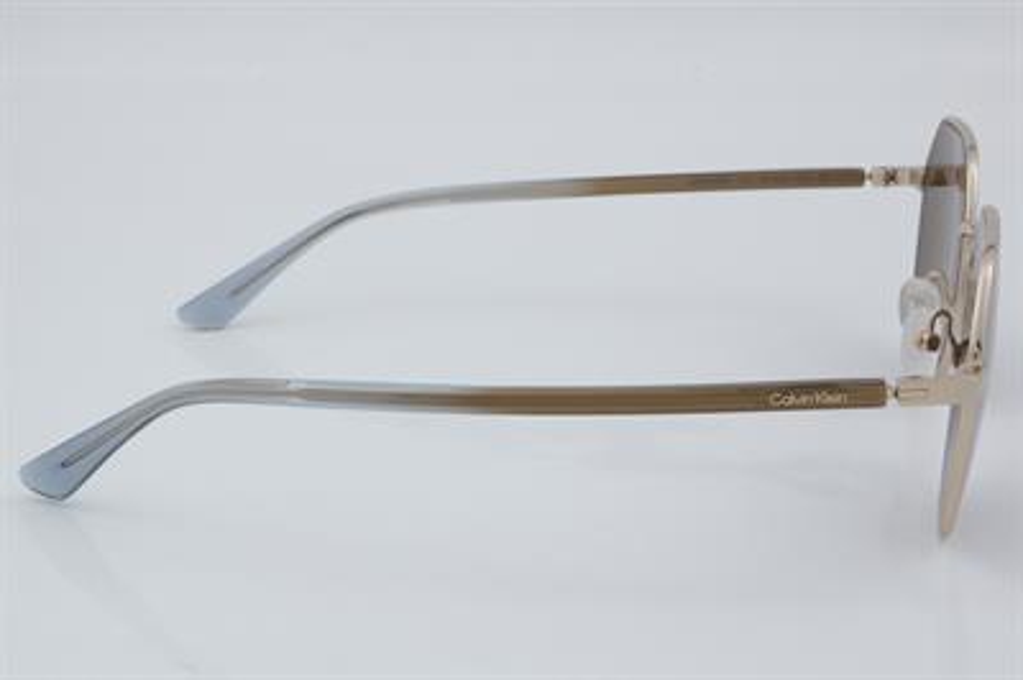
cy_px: 340
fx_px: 2129
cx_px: 512
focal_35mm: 75
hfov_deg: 27.0
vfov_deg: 18.2
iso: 100
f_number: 32
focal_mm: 50
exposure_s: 1/4
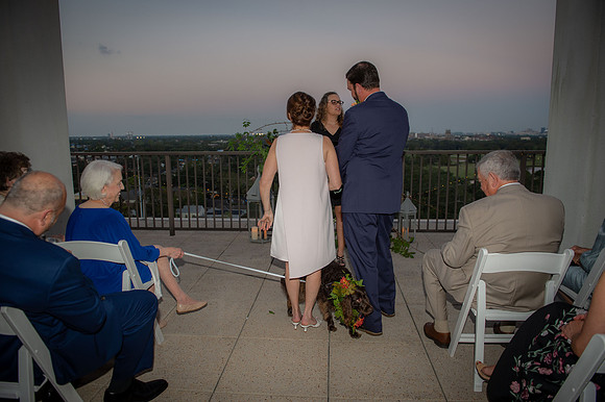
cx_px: 302
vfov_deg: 49.5
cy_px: 201
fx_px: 437
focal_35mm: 26
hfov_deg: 69.4
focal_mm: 26
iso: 800
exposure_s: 1/160
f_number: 4
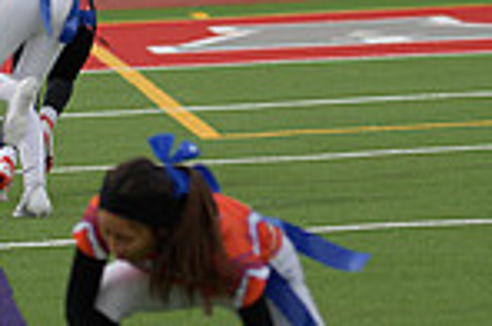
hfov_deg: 5.2
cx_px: 20
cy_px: -121
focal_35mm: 393
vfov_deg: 3.5
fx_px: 5359
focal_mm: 100
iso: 250
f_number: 2.8
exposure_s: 1/200
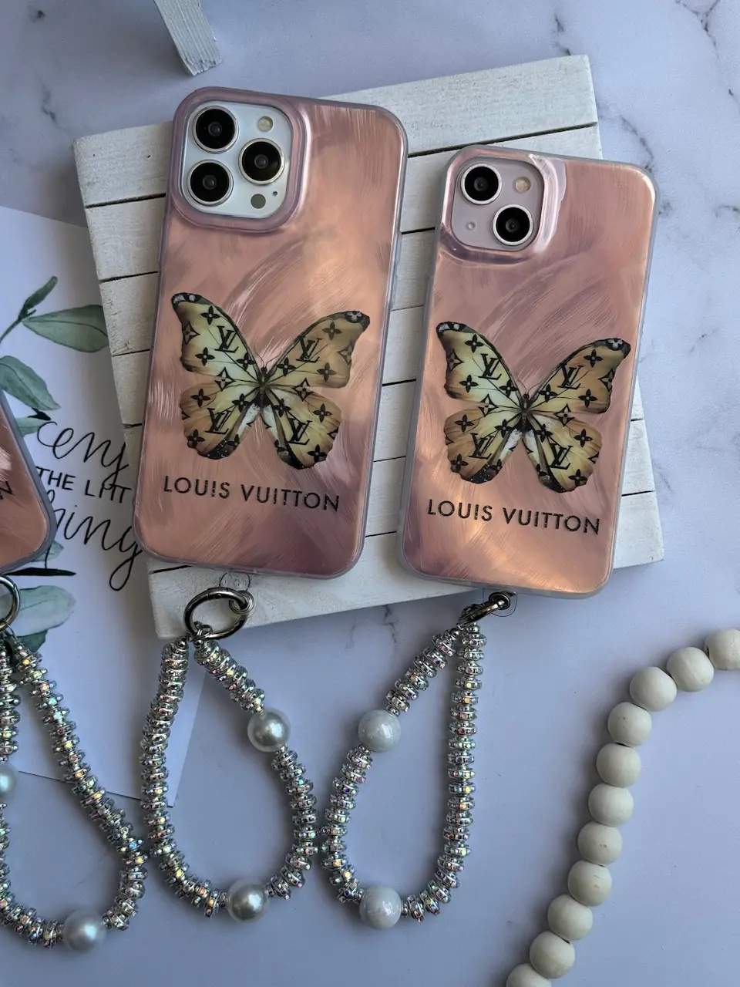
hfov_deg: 30.3
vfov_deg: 39.7
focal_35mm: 48
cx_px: 370
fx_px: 1368
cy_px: 494
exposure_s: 1/1059
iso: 64
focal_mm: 6.76
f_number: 1.78
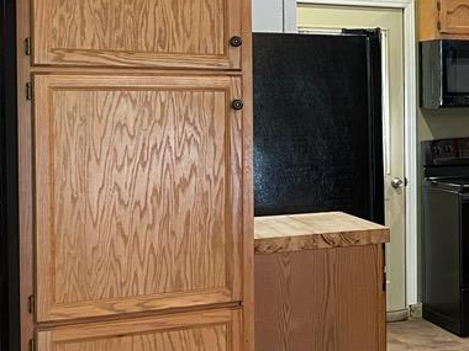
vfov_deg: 21.0
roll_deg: +1.0
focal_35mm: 70
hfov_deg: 25.2
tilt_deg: -0.8
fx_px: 948
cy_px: 126
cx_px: 550
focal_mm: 4.2
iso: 250
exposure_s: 1/60
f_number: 1.6
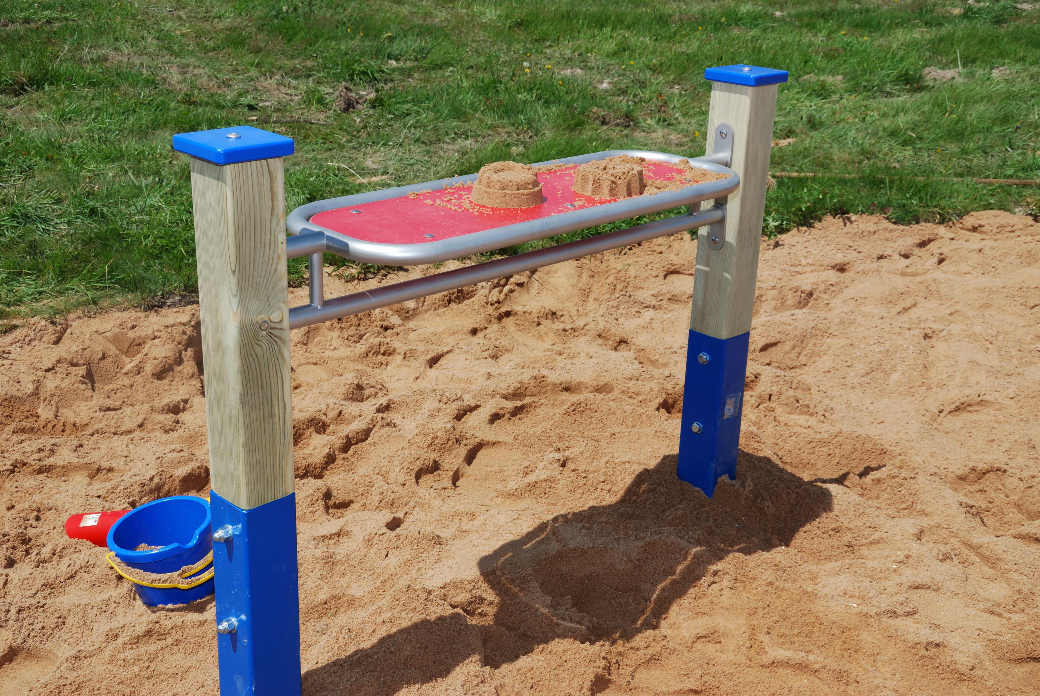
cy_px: 348
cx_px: 520
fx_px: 1302
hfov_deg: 43.6
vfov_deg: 29.9
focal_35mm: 45
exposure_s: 1/200
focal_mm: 30
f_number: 11
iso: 100
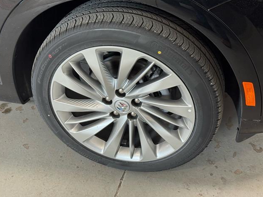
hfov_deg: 38.9
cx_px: 129
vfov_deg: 29.7
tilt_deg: -36.1
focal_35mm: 49
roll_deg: -1.2
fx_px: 372
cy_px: 98
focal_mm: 6.76
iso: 125
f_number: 1.78
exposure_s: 1/60
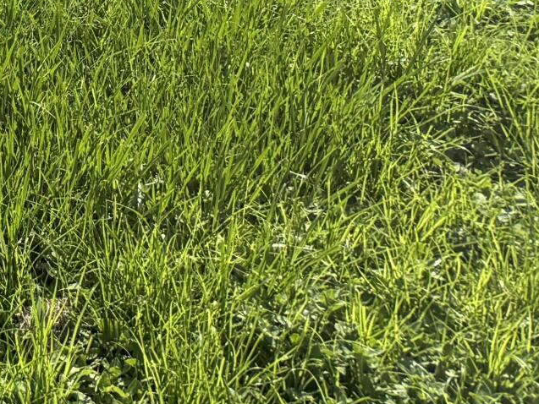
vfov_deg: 11.2
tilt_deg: -9.2
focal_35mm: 113
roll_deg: +0.7
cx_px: -726
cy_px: -521
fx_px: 1760
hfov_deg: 13.3
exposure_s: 1/4673
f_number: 1.78
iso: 100
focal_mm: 6.76
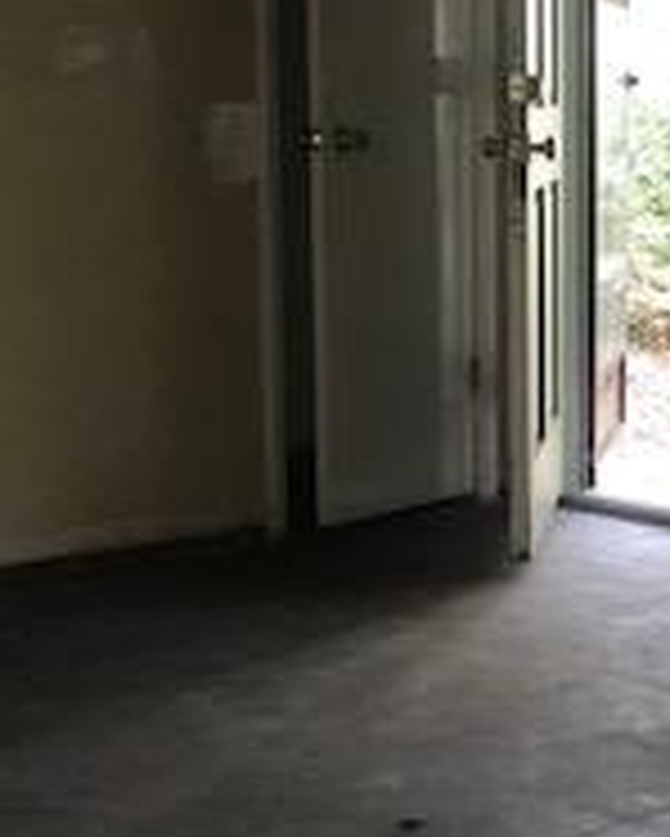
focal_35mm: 94
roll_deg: -0.3
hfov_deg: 16.0
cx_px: 679
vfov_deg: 20.3
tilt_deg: -11.8
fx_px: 2328
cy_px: 531
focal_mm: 3.99
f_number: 1.8
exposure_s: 1/30
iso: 64
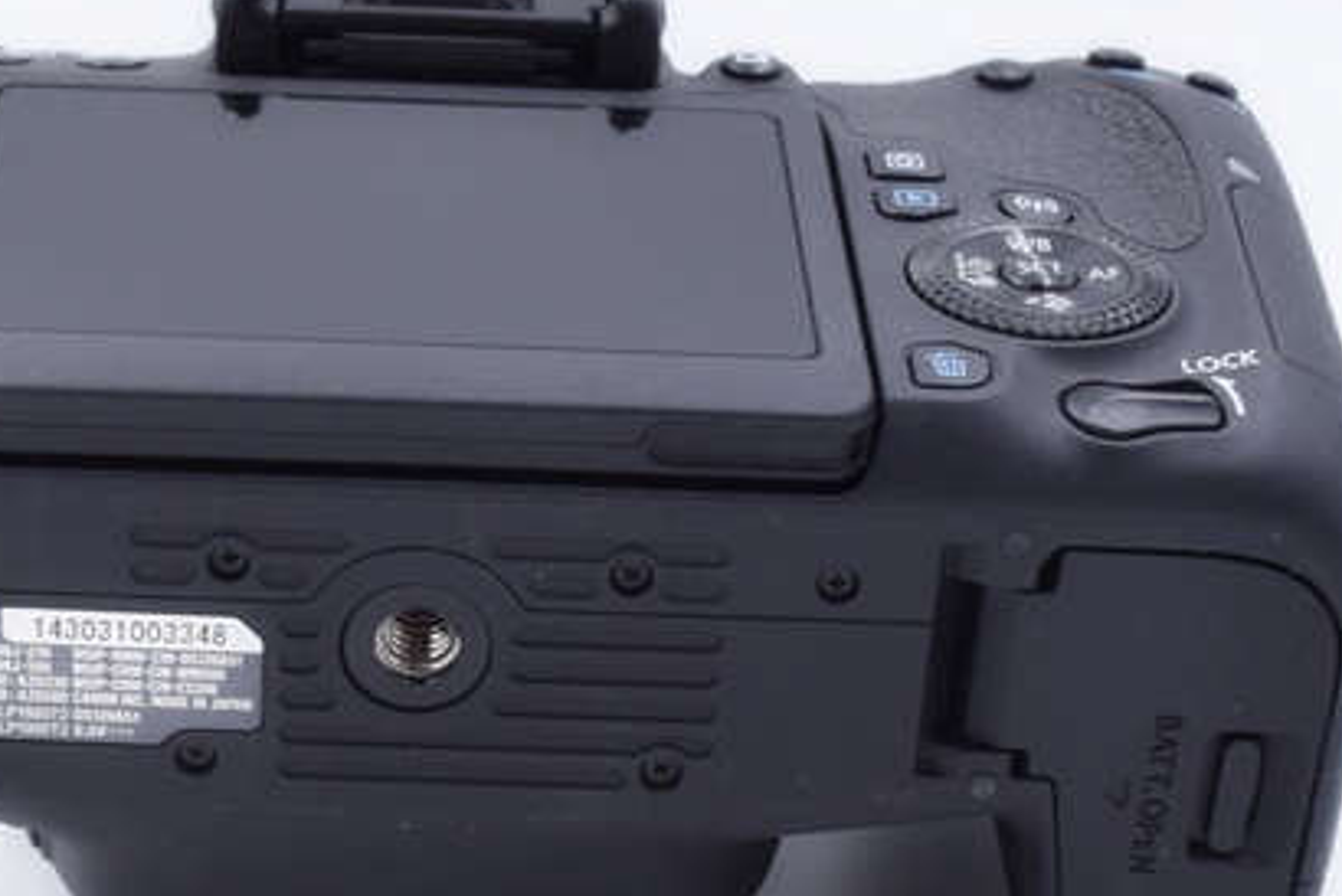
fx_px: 3544
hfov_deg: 21.3
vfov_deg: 14.4
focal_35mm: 95
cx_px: 406
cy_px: 682
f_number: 8
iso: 400
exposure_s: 1/160
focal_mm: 26
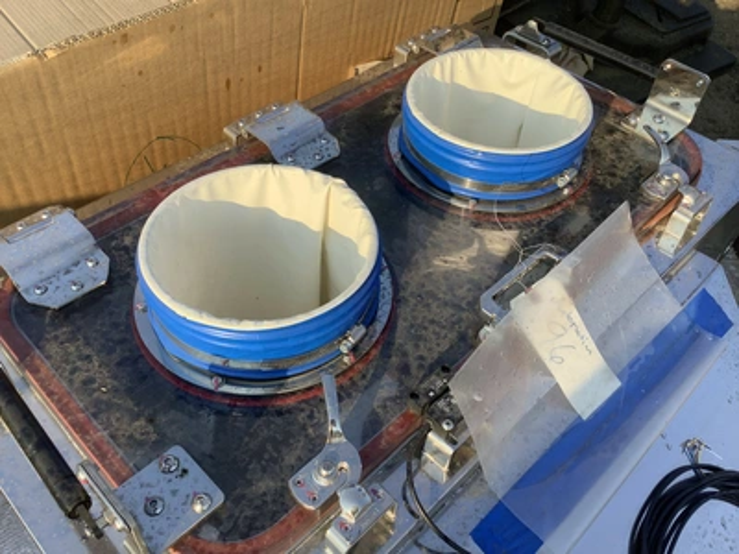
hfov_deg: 58.4
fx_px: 662
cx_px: 370
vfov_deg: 45.4
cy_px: 277
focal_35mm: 31
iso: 25
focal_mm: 3.3
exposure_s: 1/582
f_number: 2.4
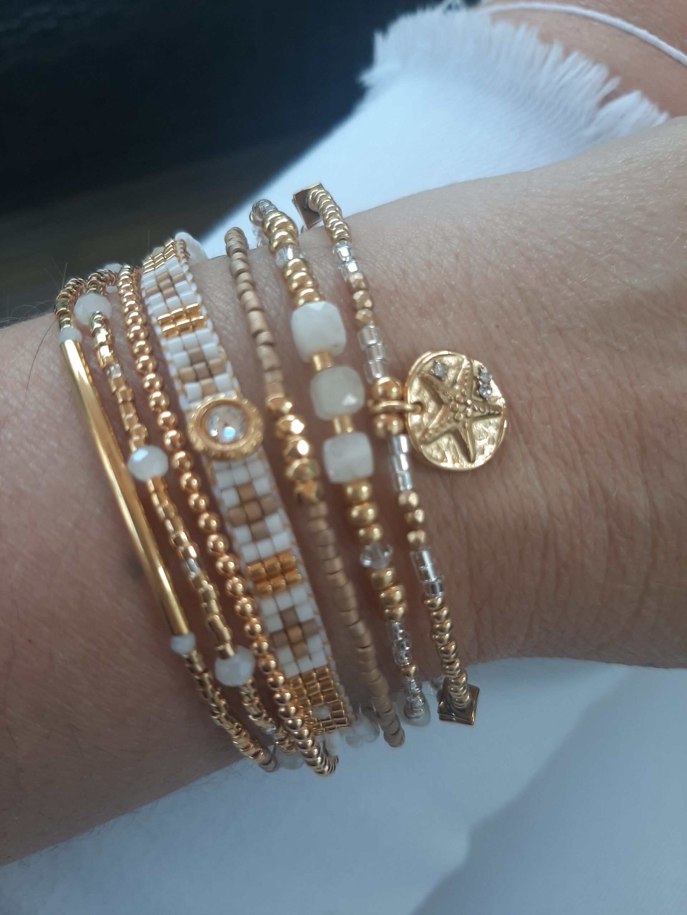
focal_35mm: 26
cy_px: 458
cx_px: 344
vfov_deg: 67.3
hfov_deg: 53.1
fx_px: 688
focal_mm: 3.93
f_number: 1.7
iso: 50
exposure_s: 1/100
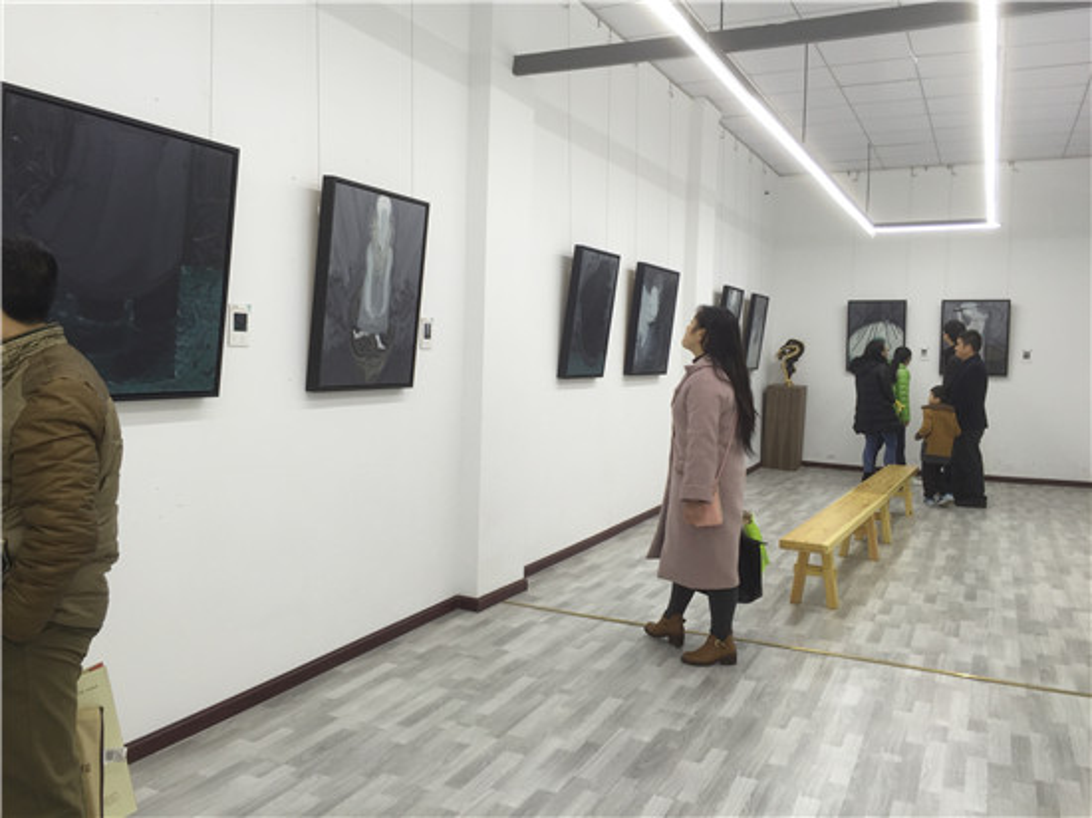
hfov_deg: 61.7
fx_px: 914
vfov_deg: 48.2
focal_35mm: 29
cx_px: 546
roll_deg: -1.7
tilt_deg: -3.3
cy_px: 409
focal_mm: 4.15
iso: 32
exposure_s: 1/50
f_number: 2.2
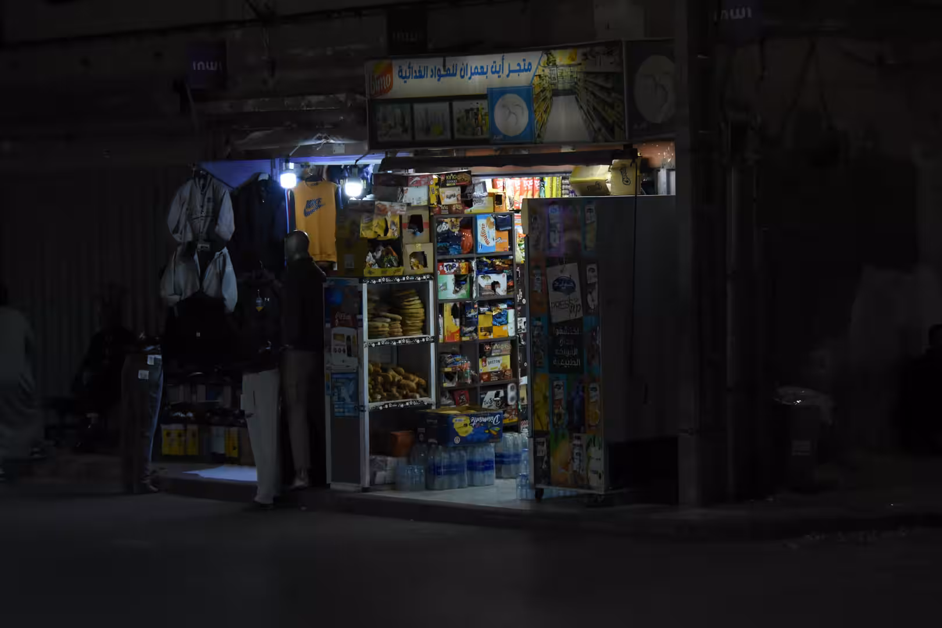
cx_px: 471
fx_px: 2551
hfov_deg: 20.9
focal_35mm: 98
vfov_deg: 14.0
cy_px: 314
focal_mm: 65
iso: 2500
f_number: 5.3
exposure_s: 1/250
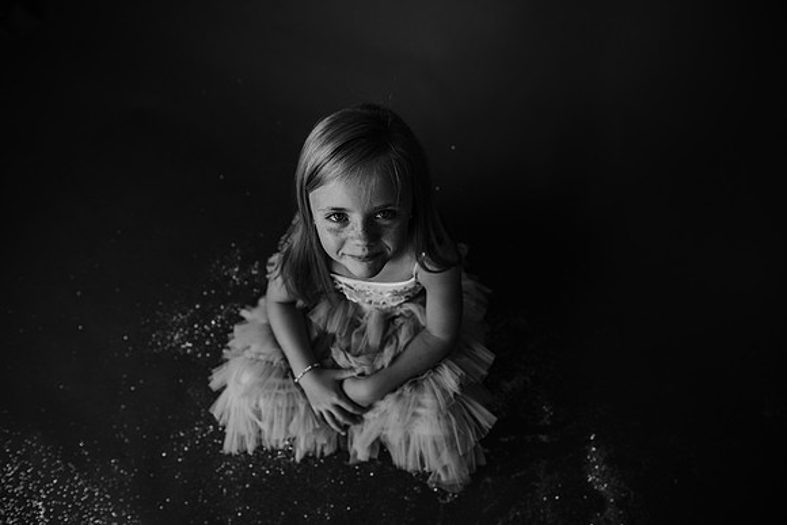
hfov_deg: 73.7
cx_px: 394
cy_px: 262
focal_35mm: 24
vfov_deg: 53.2
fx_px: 525
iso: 100
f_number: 2.8
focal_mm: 24
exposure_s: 1/160
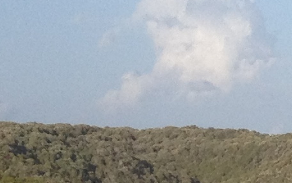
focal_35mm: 266
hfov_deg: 6.9
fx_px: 2118
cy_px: 349
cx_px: 965
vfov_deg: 4.9
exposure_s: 1/968
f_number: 2.4
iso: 64
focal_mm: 4.28
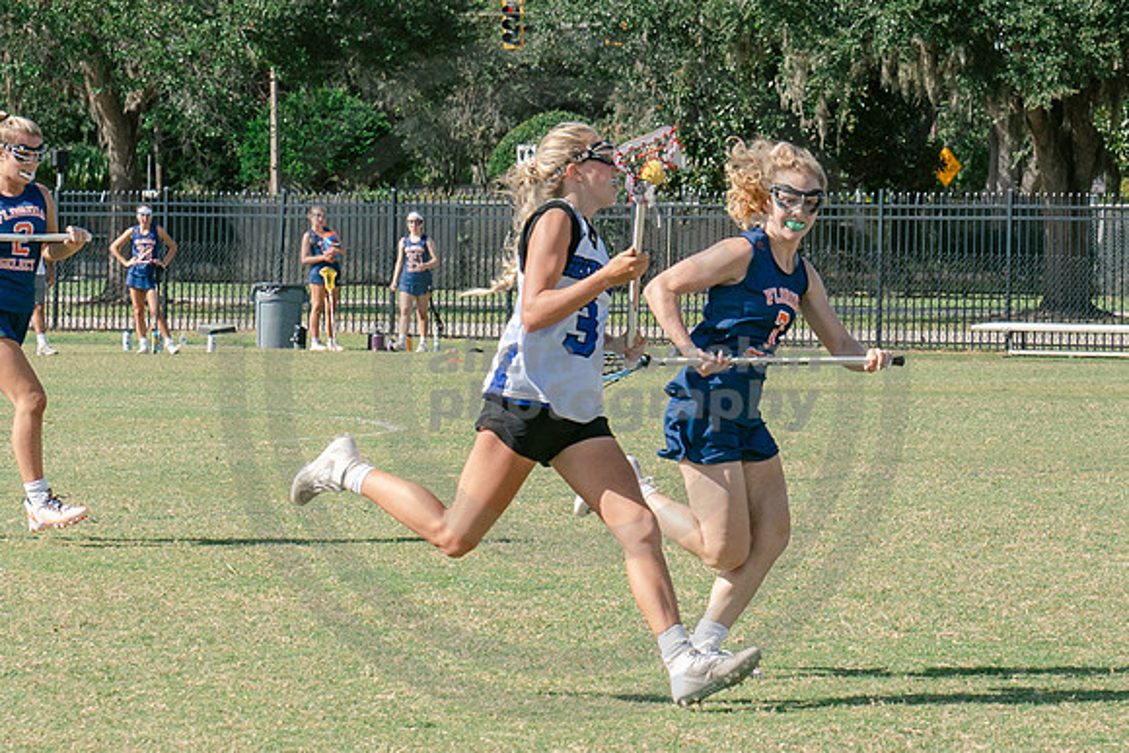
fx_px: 6961
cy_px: 430
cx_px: 763
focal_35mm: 222
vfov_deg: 6.2
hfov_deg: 9.3
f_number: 5.6
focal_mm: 70
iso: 250
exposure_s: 1/1000
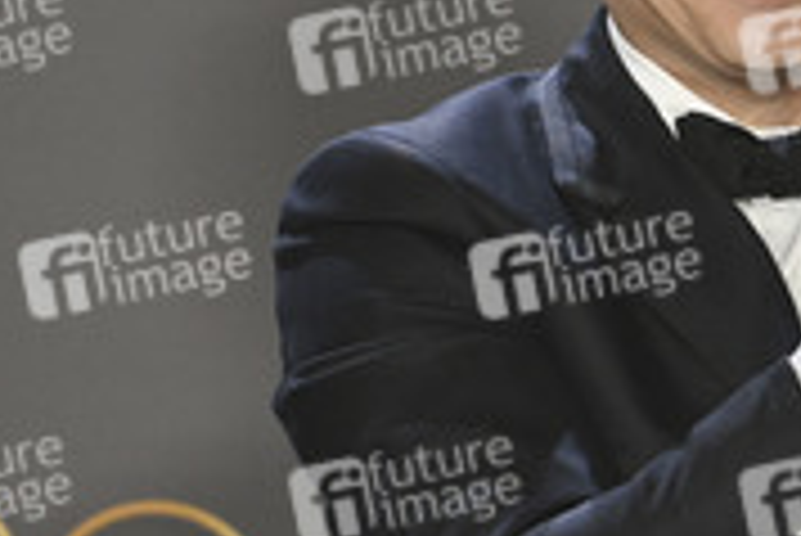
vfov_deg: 2.9
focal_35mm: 468
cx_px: 916
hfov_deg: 4.4
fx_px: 10421
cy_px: 153
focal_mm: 185
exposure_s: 1/320
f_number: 7.1
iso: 5000
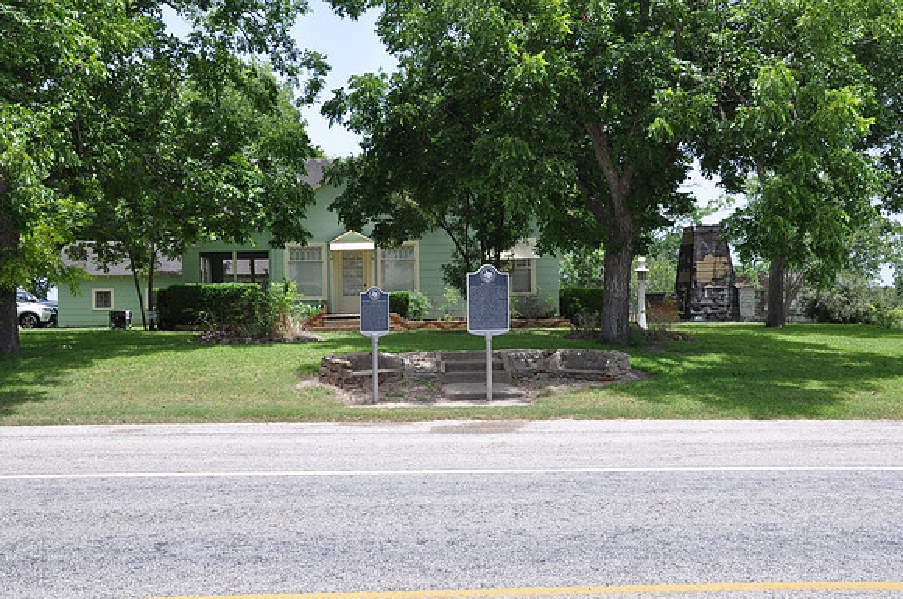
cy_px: 300
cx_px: 452
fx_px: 939
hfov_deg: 51.3
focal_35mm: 38
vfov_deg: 35.4
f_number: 10
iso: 200
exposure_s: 1/100
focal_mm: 25
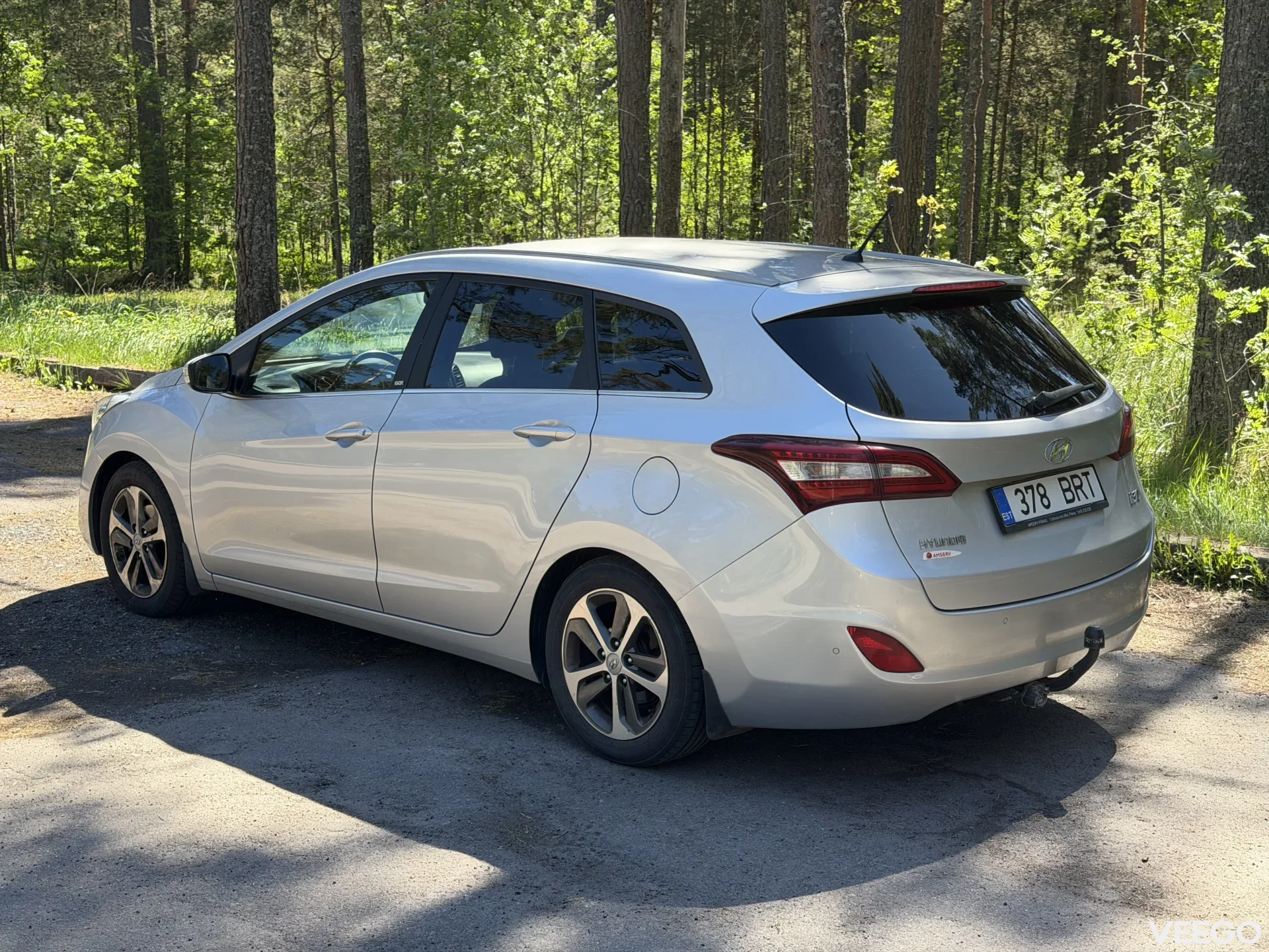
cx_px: 634
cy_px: 476
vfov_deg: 30.3
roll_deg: -1.8
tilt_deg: -9.0
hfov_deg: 39.7
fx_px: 1760
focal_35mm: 48
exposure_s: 1/962
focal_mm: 6.76
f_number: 1.78
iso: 80
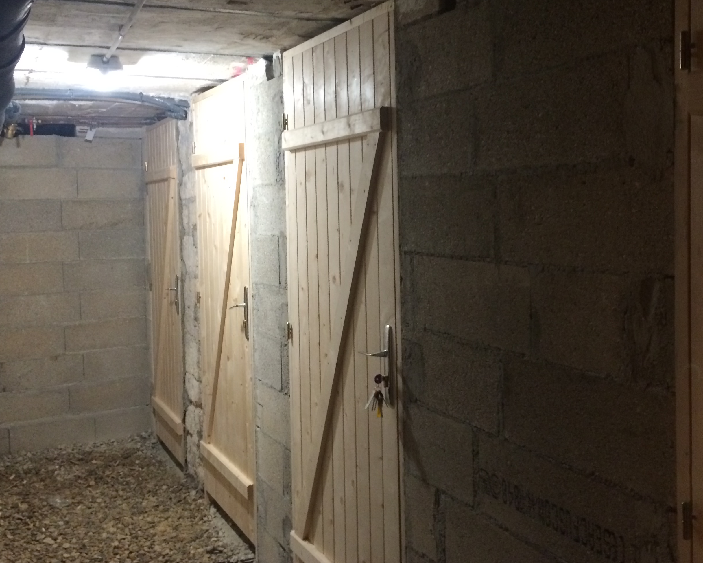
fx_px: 791
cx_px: 400
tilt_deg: -2.3
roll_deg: +1.4
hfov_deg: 47.8
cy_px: 236
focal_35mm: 38
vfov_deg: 39.1
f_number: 2.2
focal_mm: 4.15
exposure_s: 1/25
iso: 320
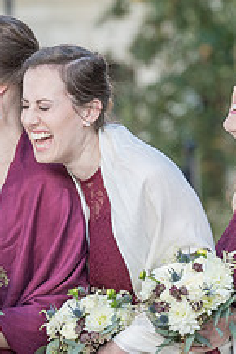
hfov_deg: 2.2
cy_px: 175
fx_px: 6165
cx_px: -15
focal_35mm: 628
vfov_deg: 3.3
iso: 640
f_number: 5.6
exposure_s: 1/200
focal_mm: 194
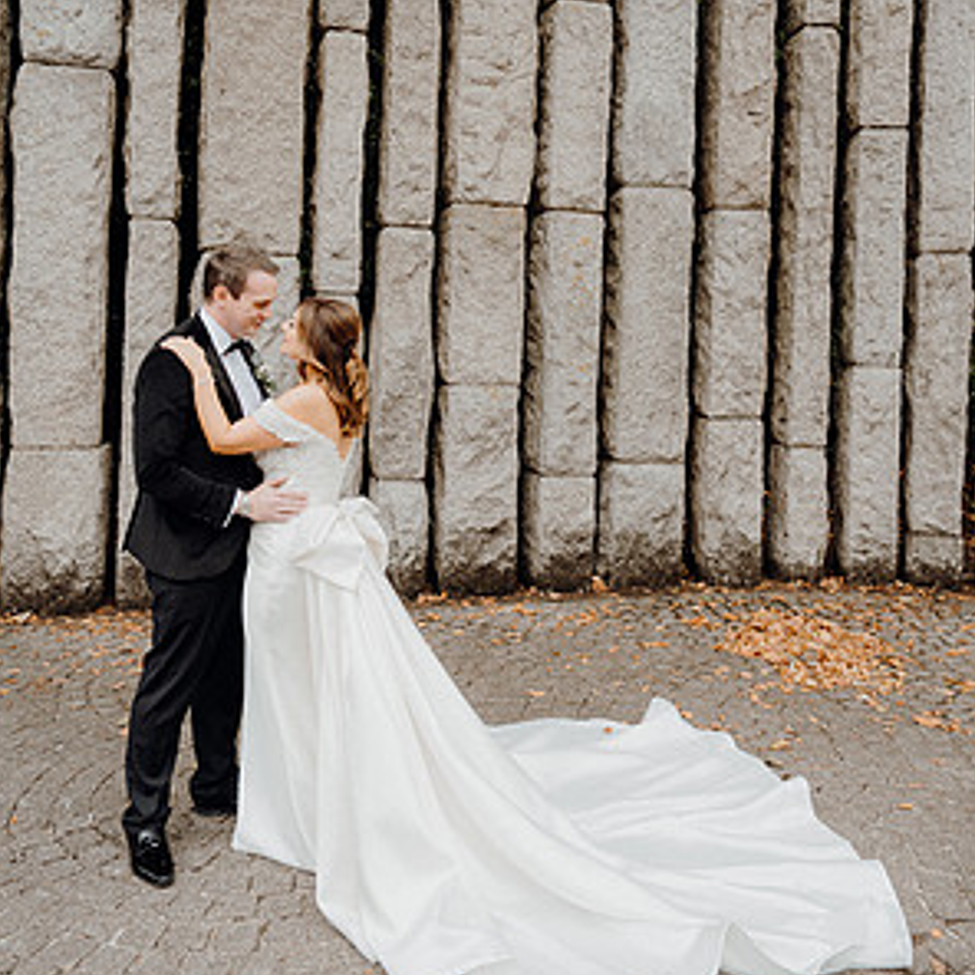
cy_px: 336
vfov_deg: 51.7
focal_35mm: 31
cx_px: 484
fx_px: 988
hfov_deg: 52.5
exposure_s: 1/160
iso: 125
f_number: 3.5
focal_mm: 24
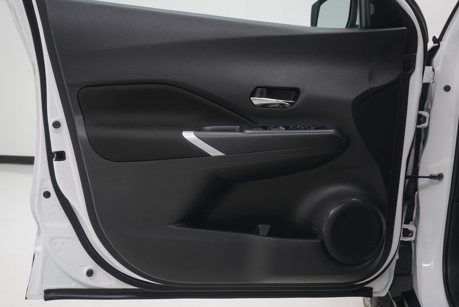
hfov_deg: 53.1
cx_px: 230
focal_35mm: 36
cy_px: 154
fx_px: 459
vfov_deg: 36.9
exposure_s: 1/60
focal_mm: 24
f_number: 4.5
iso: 160
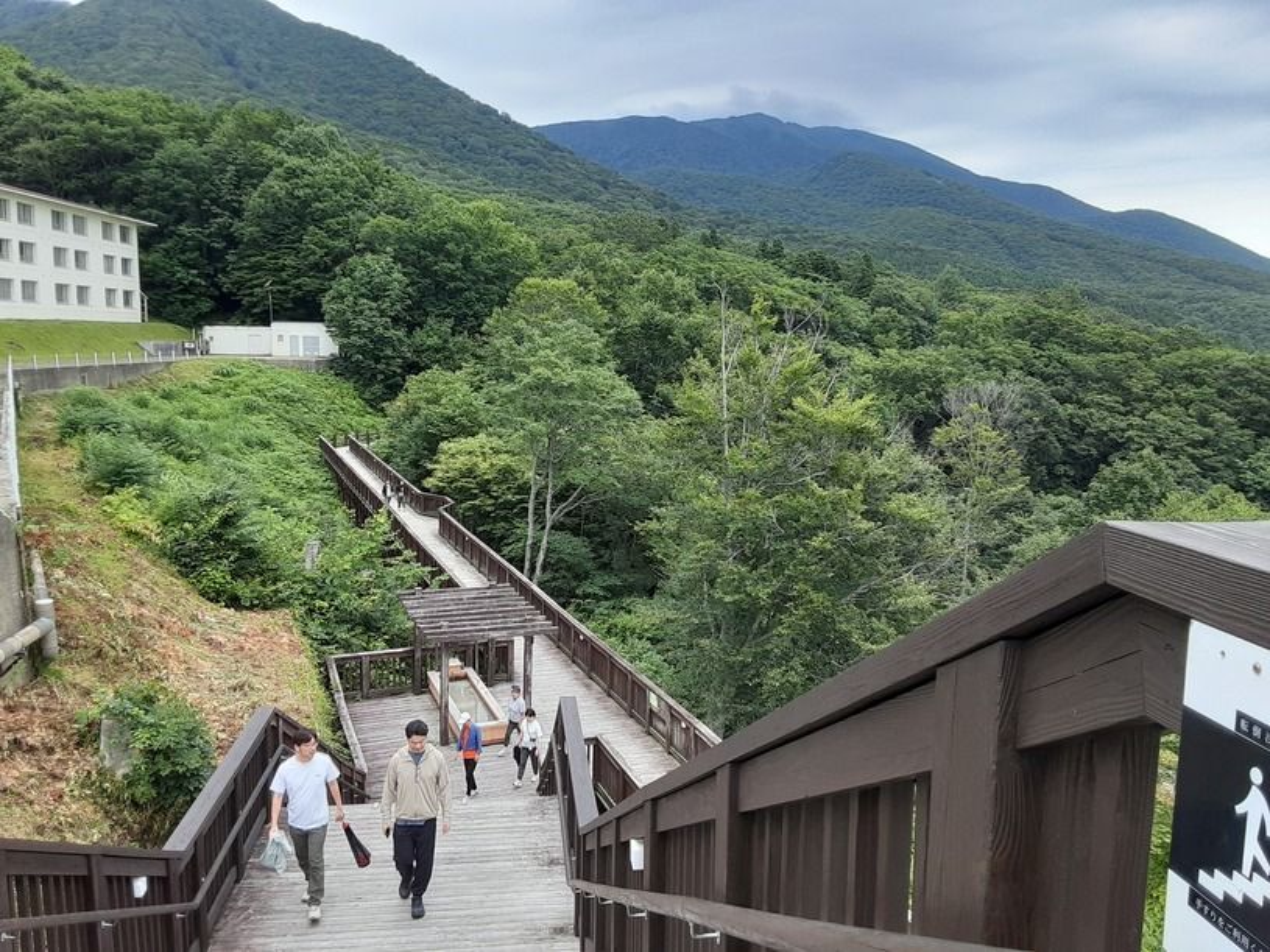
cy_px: 476
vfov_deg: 51.3
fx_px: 990
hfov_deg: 65.3
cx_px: 635
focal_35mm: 27
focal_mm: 2.91
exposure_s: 1/143
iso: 40
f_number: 1.9
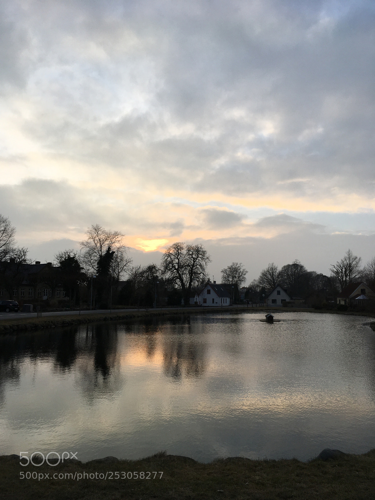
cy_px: 250
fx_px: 419
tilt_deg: +4.6
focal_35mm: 29
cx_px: 188
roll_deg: -2.4
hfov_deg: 48.2
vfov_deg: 61.7
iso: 25
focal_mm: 4.15
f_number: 2.2
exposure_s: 1/538
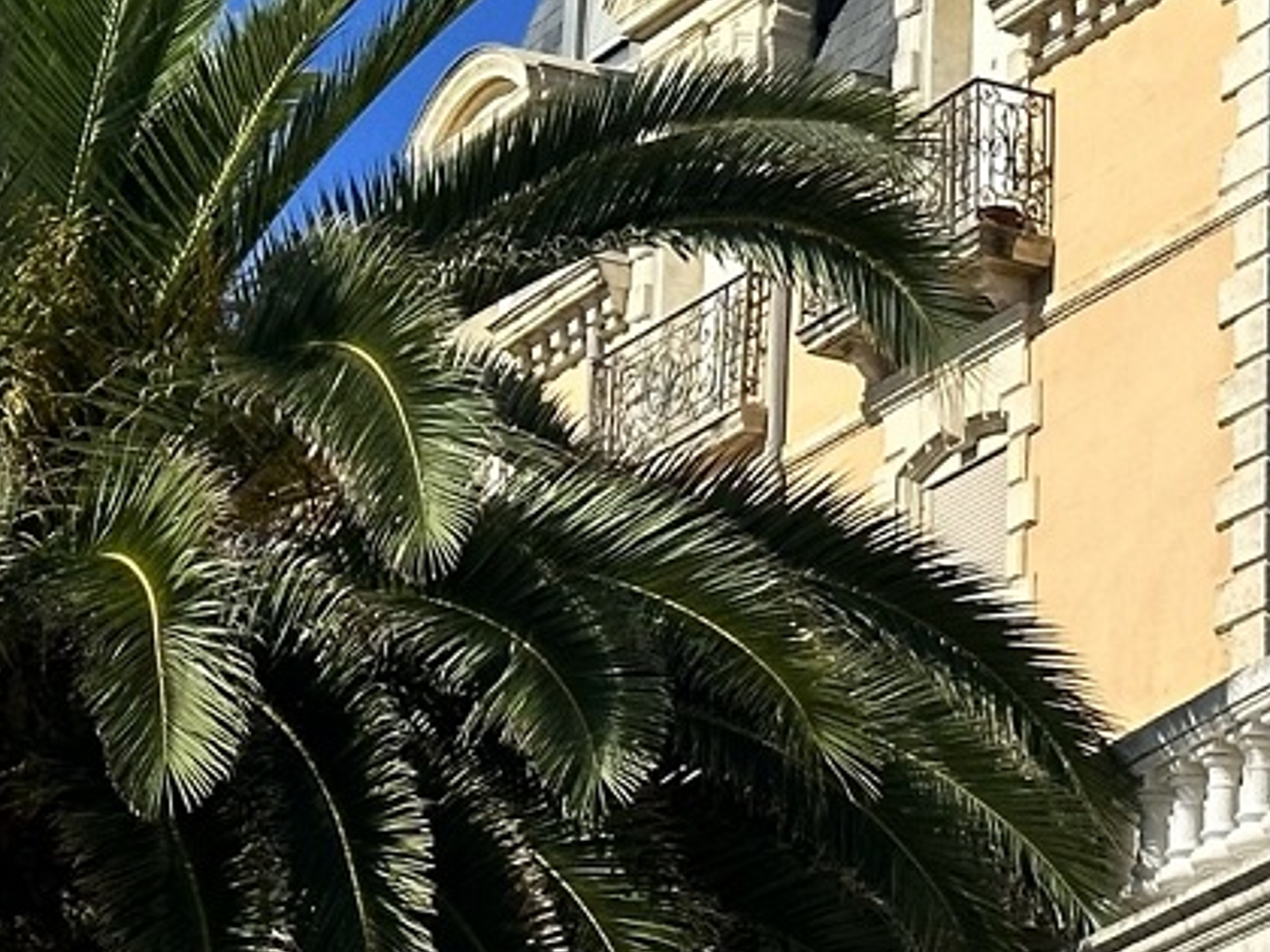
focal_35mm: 169
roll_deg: -1.2
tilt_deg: +21.4
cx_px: 1092
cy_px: 118
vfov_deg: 8.8
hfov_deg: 11.6
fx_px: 6200
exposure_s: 1/7092
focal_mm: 6.86
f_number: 1.78
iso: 64
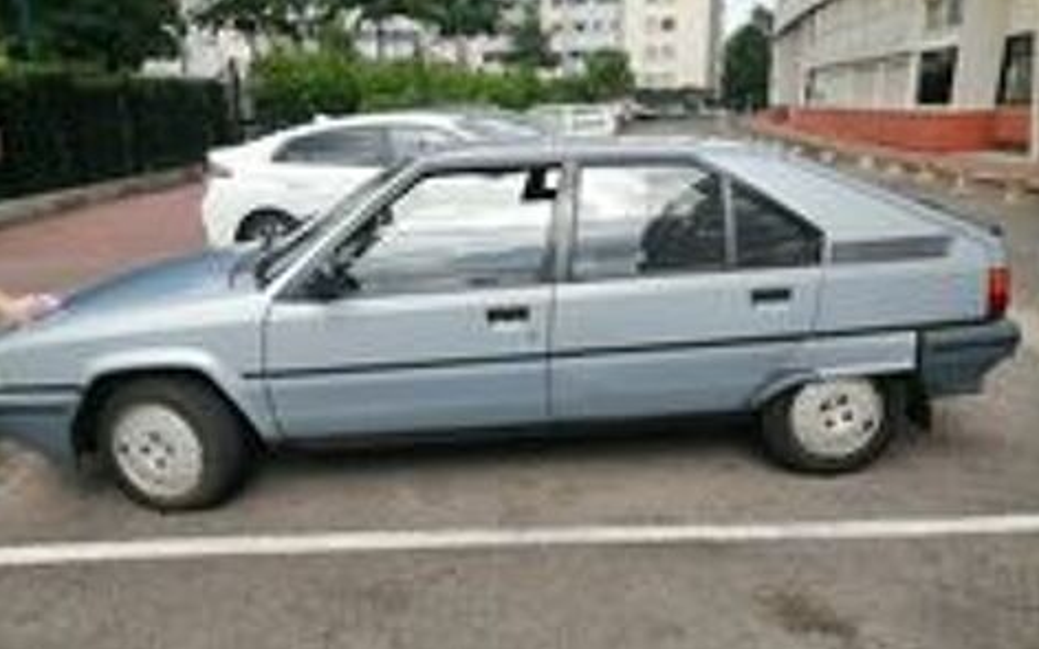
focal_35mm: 28
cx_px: 520
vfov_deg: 44.3
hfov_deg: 66.5
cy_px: 389
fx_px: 793
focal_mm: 3.62
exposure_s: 1/1094
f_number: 1.8
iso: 50
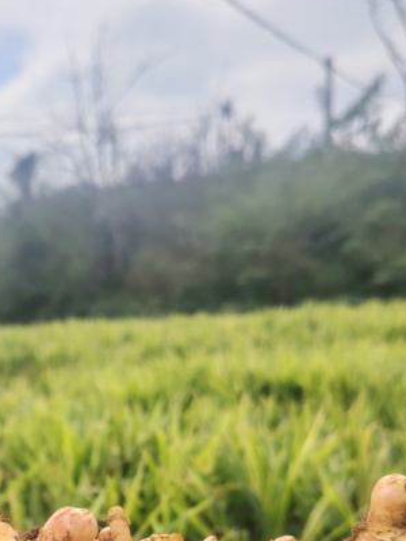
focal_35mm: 64
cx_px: 57
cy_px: 550
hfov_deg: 22.5
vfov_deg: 28.3
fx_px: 1001
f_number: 1.75
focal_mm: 5.25
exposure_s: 1/1442
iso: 100
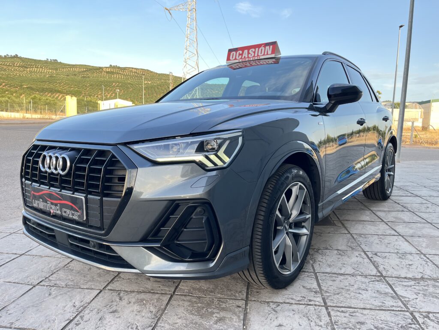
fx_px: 330
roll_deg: -1.1
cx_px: 220
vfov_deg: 53.1
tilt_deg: -6.1
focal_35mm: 26
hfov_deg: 67.3
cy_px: 165
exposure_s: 1/203
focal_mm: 5.1
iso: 64
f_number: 1.6
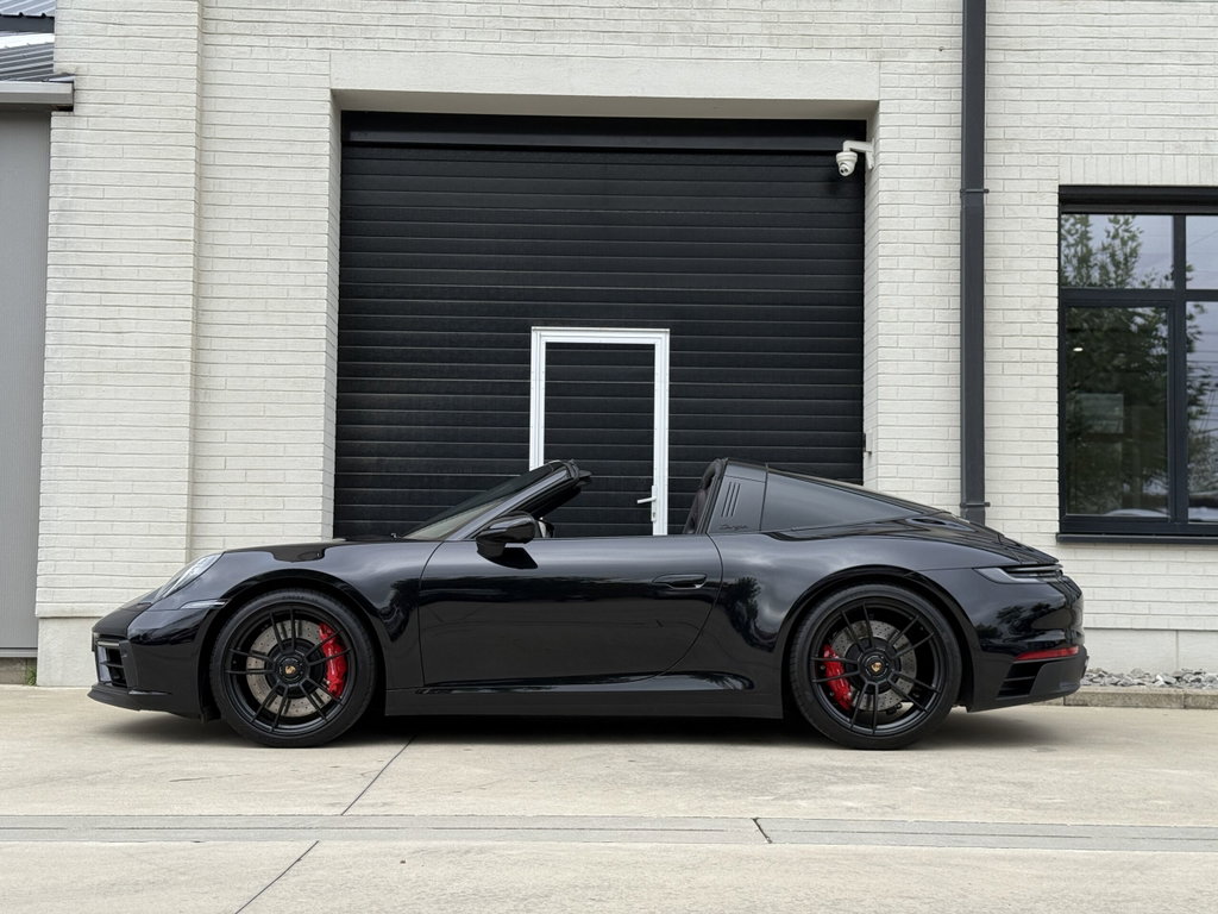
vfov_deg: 30.3
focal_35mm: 48
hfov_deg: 39.7
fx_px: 1689
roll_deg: -0.7
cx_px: 609
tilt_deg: +3.5
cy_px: 457
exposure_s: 1/987
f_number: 1.78
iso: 100
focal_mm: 6.76
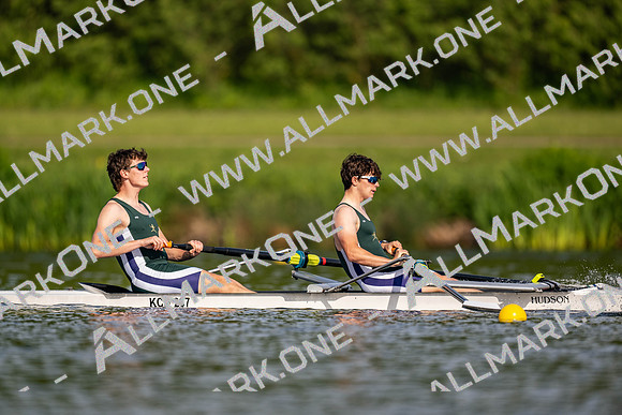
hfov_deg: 3.4
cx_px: 311
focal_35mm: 600
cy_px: 208
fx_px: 10369
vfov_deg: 2.3
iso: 280
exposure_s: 1/2500
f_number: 4
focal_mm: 600
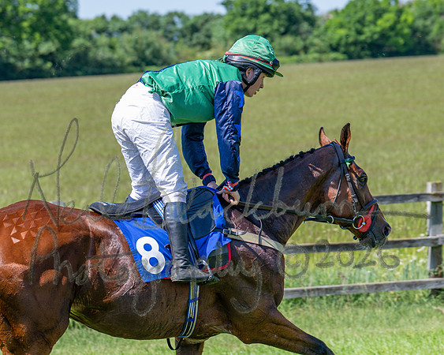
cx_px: 222
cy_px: 145
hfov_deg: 11.2
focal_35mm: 173
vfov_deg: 8.9
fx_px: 2272
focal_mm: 87
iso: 200
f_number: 4
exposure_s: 1/1250
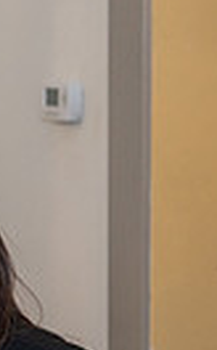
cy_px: 269
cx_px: -312
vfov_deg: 13.3
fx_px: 1492
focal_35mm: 157
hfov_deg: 7.7
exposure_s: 1/100
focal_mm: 35
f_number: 3.2
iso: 800
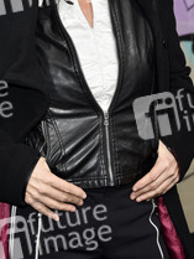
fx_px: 769
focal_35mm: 103
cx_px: 84
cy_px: 48
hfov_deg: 14.4
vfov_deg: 18.9
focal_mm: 56
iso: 250
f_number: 5.6
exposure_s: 1/200
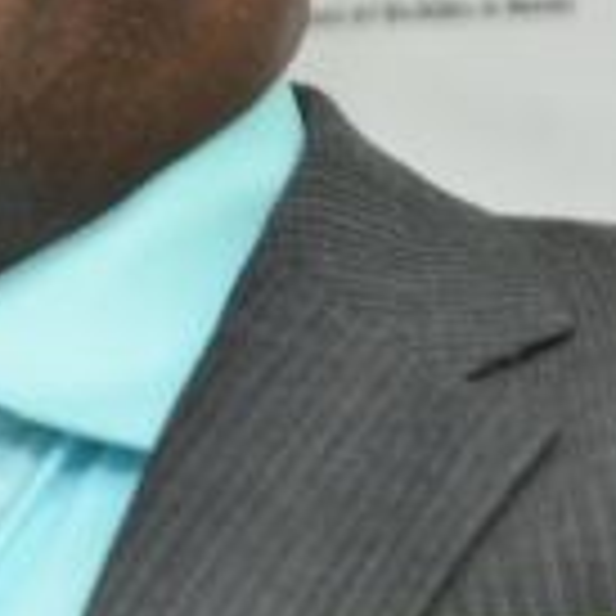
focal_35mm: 874
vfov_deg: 2.0
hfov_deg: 2.0
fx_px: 17596
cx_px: -36
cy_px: -133
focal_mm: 220
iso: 1600
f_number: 8
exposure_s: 1/60
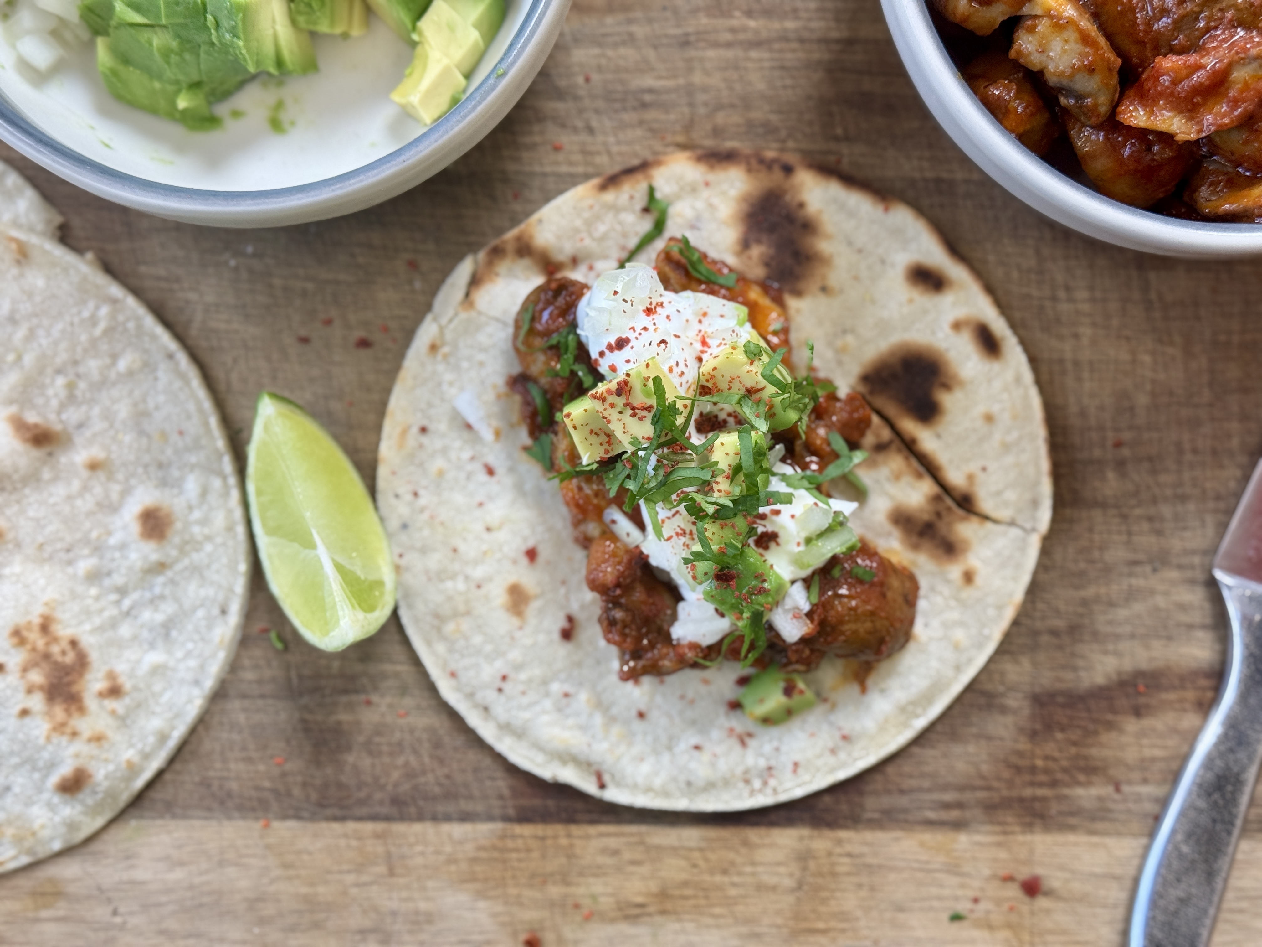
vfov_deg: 30.3
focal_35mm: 48
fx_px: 1750
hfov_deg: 39.7
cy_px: 474
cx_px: 631
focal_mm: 6.76
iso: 100
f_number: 1.78
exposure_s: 1/100
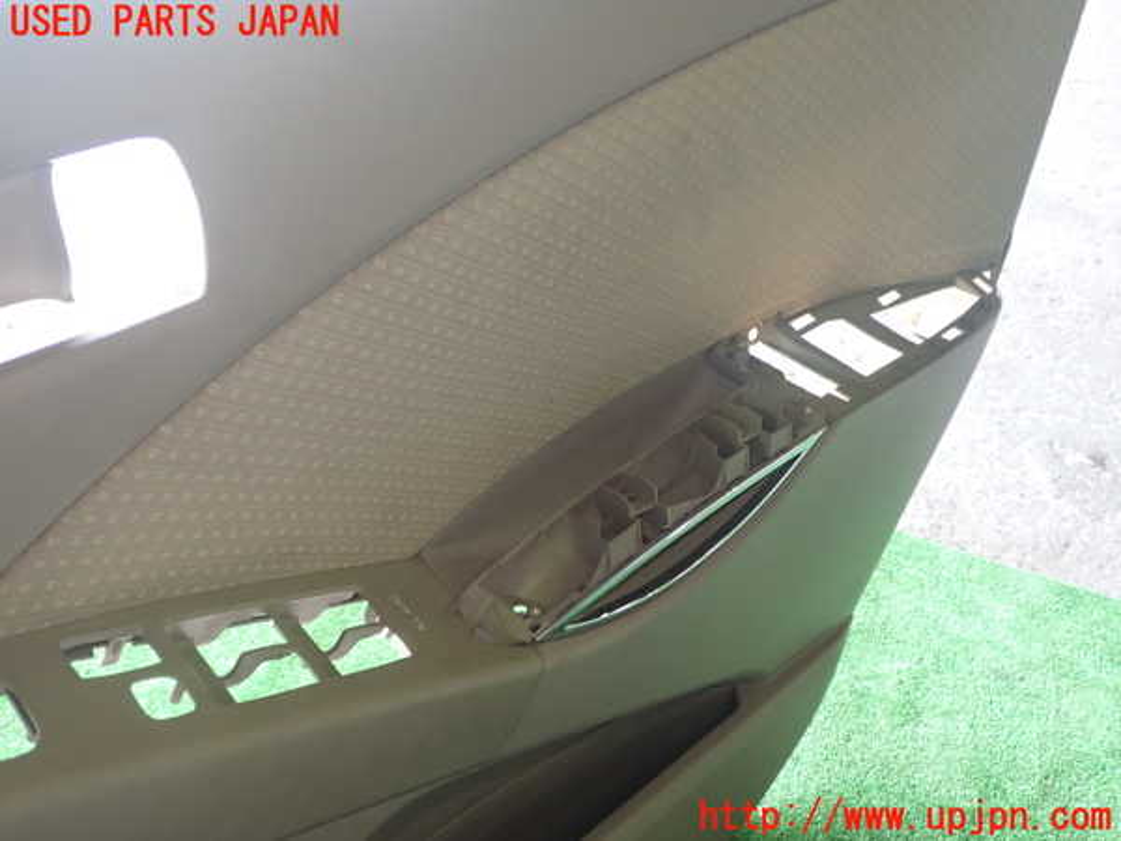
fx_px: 1036
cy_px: 420
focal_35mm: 32
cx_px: 560
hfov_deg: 56.8
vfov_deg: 44.2
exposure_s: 1/30
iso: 400
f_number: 2.4
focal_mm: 5.79
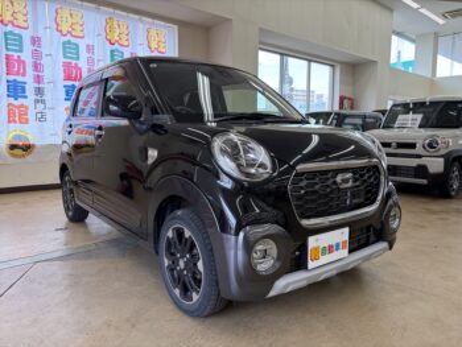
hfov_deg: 67.3
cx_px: 231
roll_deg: +0.8
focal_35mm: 26
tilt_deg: -5.8
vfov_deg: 53.1
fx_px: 347
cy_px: 174
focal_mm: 5.96
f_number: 1.6
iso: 32
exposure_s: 1/126
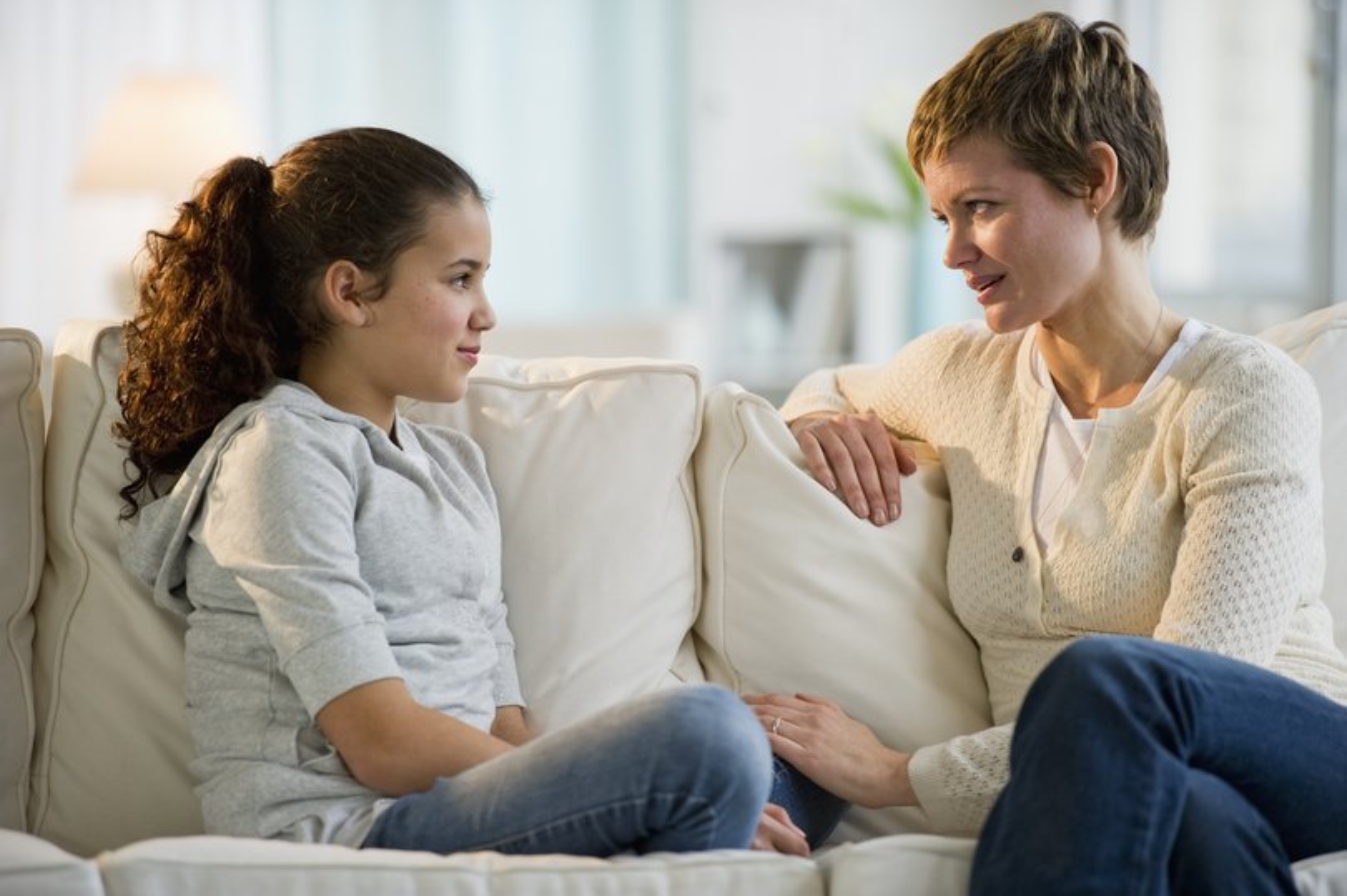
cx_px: 674
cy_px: 448
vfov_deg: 7.0
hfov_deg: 10.6
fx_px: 7292
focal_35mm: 195
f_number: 2.8
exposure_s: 1/250
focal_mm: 195
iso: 400
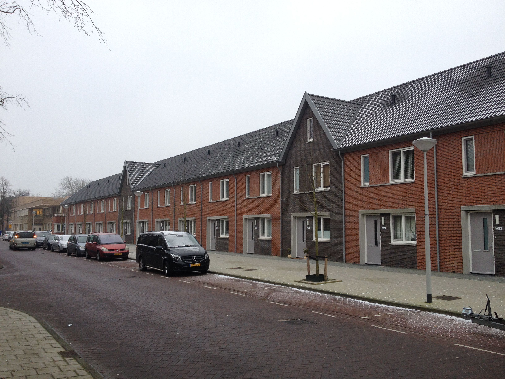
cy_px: 190
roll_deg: -0.5
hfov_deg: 52.6
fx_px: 511
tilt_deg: +4.4
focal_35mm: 35
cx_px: 252
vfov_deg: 40.7
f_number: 2.4
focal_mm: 4.28
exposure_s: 1/120
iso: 64
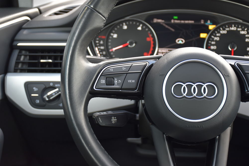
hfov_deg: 31.9
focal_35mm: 63
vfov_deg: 21.6
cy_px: 83
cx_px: 124
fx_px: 436
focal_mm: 42
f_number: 4.5
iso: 720
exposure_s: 1/60
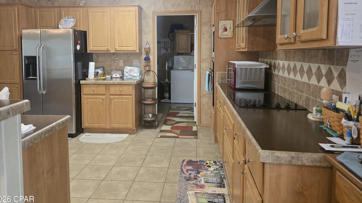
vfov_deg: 43.9
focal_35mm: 26
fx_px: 250
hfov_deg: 71.9
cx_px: 175
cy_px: 71
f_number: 1.7
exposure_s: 1/120
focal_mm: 6.3
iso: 800
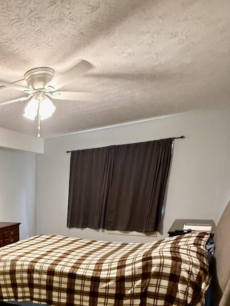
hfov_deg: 42.9
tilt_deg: -20.7
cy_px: 279
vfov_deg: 54.6
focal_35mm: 28
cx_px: 0
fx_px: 248
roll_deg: +2.4
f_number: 2.2
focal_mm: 2.22
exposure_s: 1/60
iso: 800
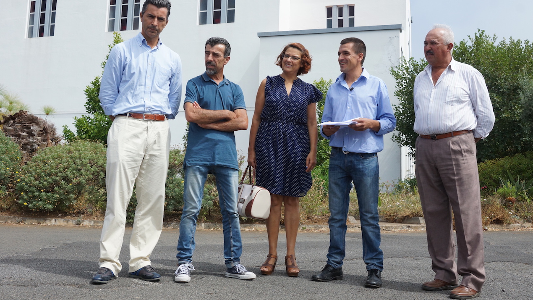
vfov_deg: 31.1
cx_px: 265
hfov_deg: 52.8
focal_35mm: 38
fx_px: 537
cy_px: 125
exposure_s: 1/800
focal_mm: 24
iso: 400
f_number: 8
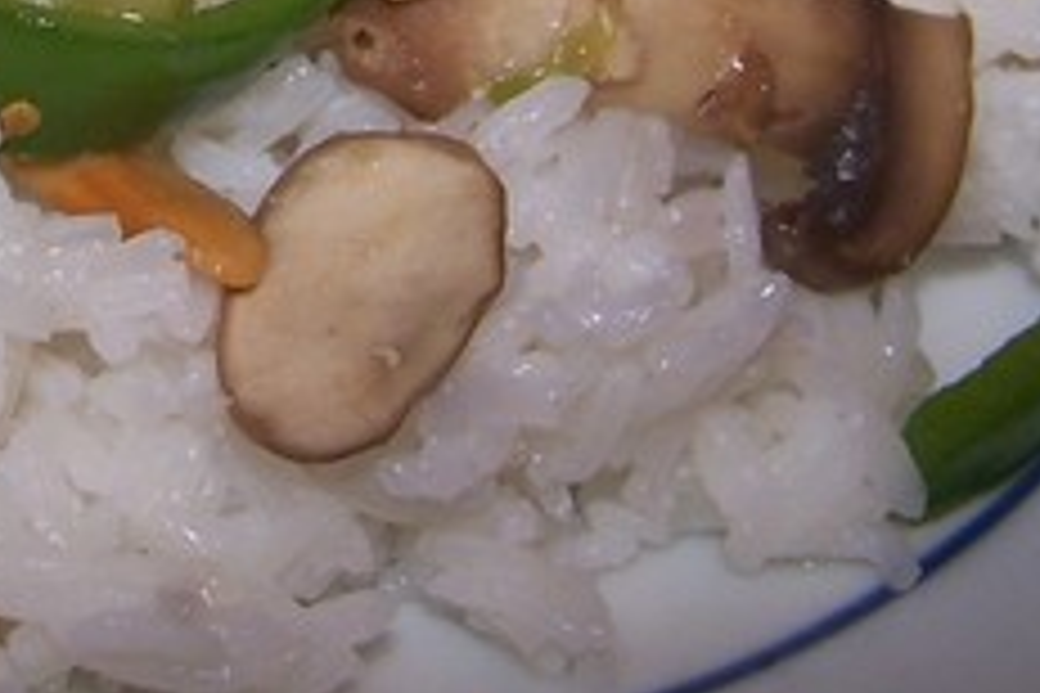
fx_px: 3033
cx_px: -18
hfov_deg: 18.9
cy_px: -133
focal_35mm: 105
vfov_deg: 12.7
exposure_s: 1/60
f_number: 2.8
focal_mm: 6.3
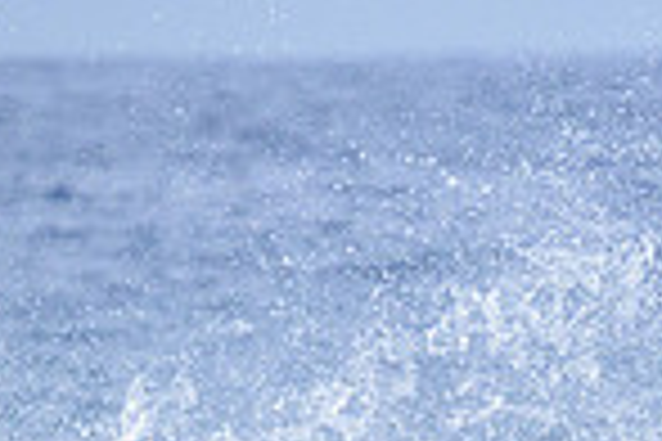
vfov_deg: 0.6
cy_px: 614
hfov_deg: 0.9
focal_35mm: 2231
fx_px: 41022
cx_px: 991
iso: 1000
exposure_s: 1/2000
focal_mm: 550
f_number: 11
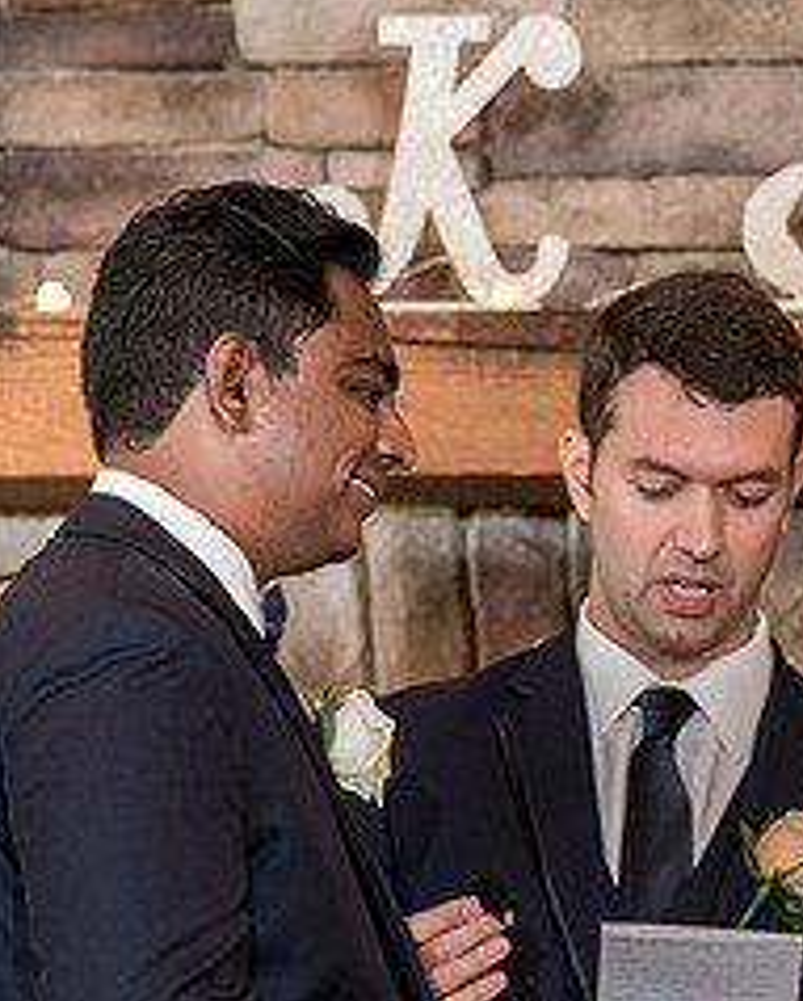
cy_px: 738
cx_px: 637
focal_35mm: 324
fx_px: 9607
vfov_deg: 6.0
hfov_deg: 4.8
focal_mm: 137
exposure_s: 1/100
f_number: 4
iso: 2000
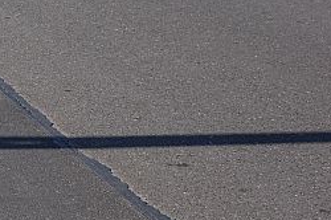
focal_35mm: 197
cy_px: -190
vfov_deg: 6.8
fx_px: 1809
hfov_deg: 9.9
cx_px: -275
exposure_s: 1/800
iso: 125
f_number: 4.5
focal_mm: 17.48
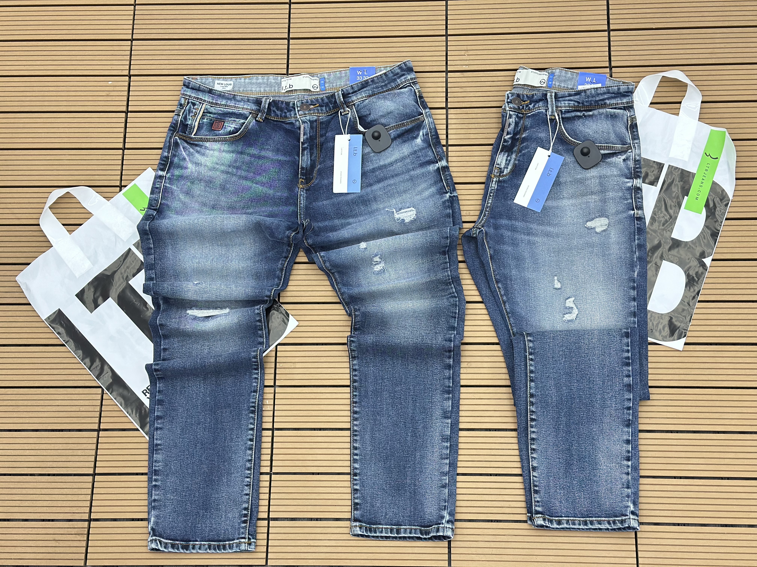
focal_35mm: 48
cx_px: 378
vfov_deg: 30.3
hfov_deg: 39.7
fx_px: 1050
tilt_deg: -72.3
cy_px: 284
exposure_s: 1/60
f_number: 1.78
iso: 250
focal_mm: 6.86
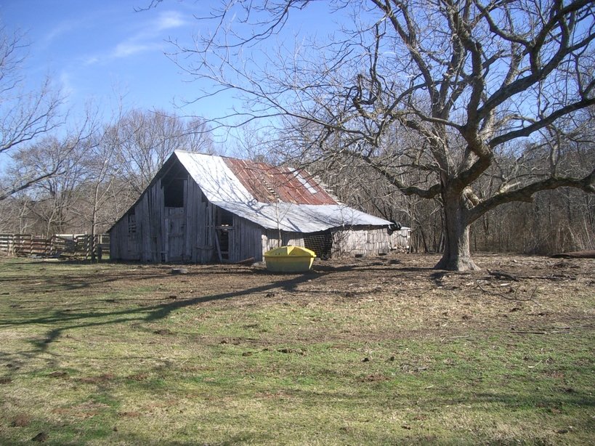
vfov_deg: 40.7
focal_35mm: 35
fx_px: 602
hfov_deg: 52.6
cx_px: 298
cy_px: 223
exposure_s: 1/800
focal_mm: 5.8
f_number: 2.6
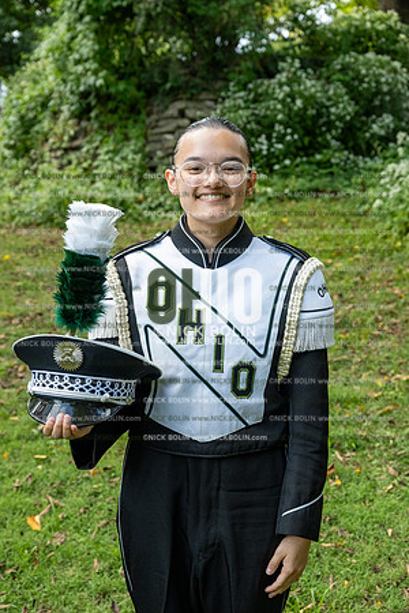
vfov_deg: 38.2
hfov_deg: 26.0
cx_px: 204
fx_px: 886
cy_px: 306
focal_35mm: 52
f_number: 5.6
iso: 1250
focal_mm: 52
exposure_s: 1/800
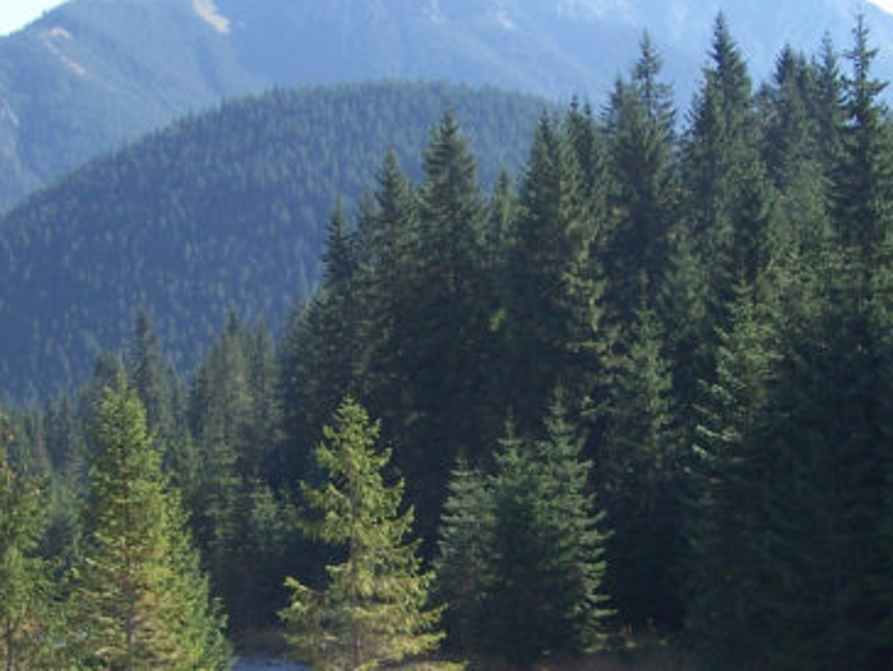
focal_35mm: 80
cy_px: 455
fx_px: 2064
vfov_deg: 18.4
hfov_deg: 24.4
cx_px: 480
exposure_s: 1/400
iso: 80
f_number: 2.8
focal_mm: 6.3
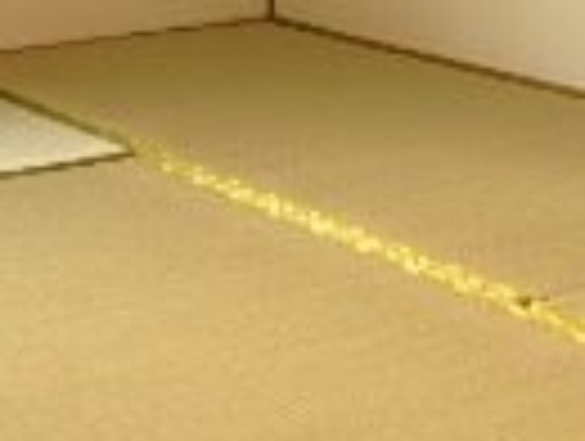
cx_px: 202
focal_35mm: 103
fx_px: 1744
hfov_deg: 19.0
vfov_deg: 13.7
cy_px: -184
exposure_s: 1/60
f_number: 3.5
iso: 160
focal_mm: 3.7
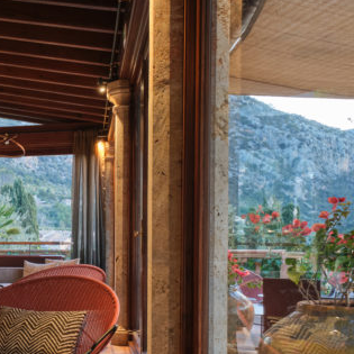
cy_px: 291
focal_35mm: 54
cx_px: -64
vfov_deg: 30.7
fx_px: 625
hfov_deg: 27.9
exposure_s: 1/10
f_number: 4
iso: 250
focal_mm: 13.2
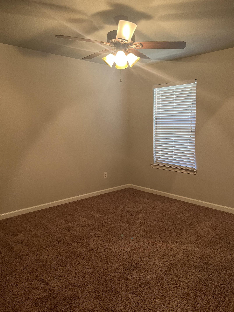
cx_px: 123
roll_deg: -0.5
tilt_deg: -3.8
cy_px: 145
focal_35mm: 28
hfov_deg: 49.7
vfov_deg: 63.4
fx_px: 252
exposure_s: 1/60
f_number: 1.6
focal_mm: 5.1
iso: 200
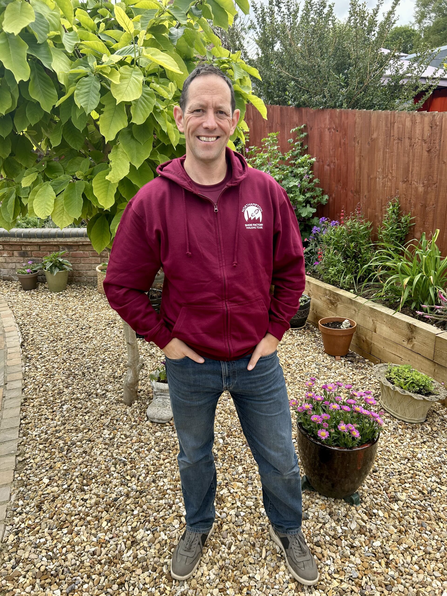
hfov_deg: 53.1
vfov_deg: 67.3
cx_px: 224
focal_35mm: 26
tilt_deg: -16.8
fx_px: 448
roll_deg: +0.9
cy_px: 298
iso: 50
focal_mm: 5.7
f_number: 1.5
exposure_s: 1/982
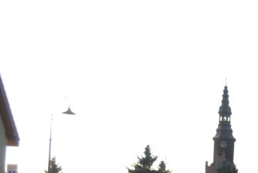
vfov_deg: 12.2
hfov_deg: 16.6
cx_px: 419
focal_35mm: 109
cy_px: 229
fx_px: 782
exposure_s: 1/160
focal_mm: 22
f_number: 6.3
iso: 100
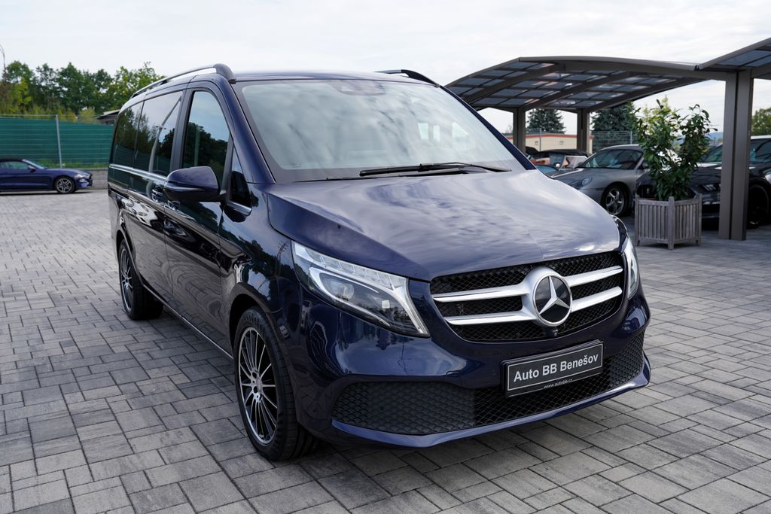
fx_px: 685
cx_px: 386
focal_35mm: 32
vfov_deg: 41.1
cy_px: 257
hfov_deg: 58.7
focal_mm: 32
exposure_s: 1/160
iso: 100
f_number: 5.6
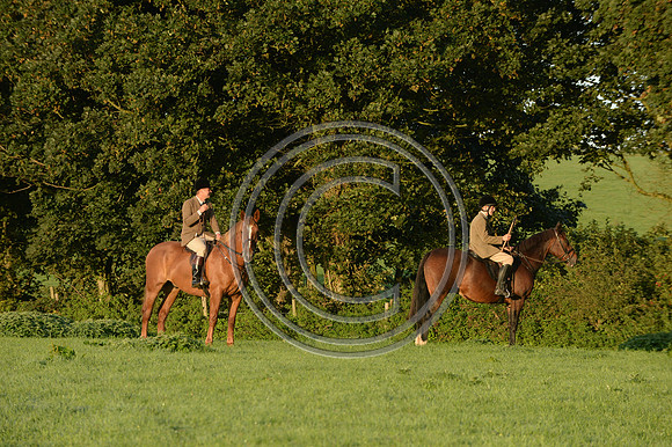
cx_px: 336
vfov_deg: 6.9
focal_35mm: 200
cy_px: 224
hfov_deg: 10.3
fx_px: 3731
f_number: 7.1
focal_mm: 200
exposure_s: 1/1000
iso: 1600
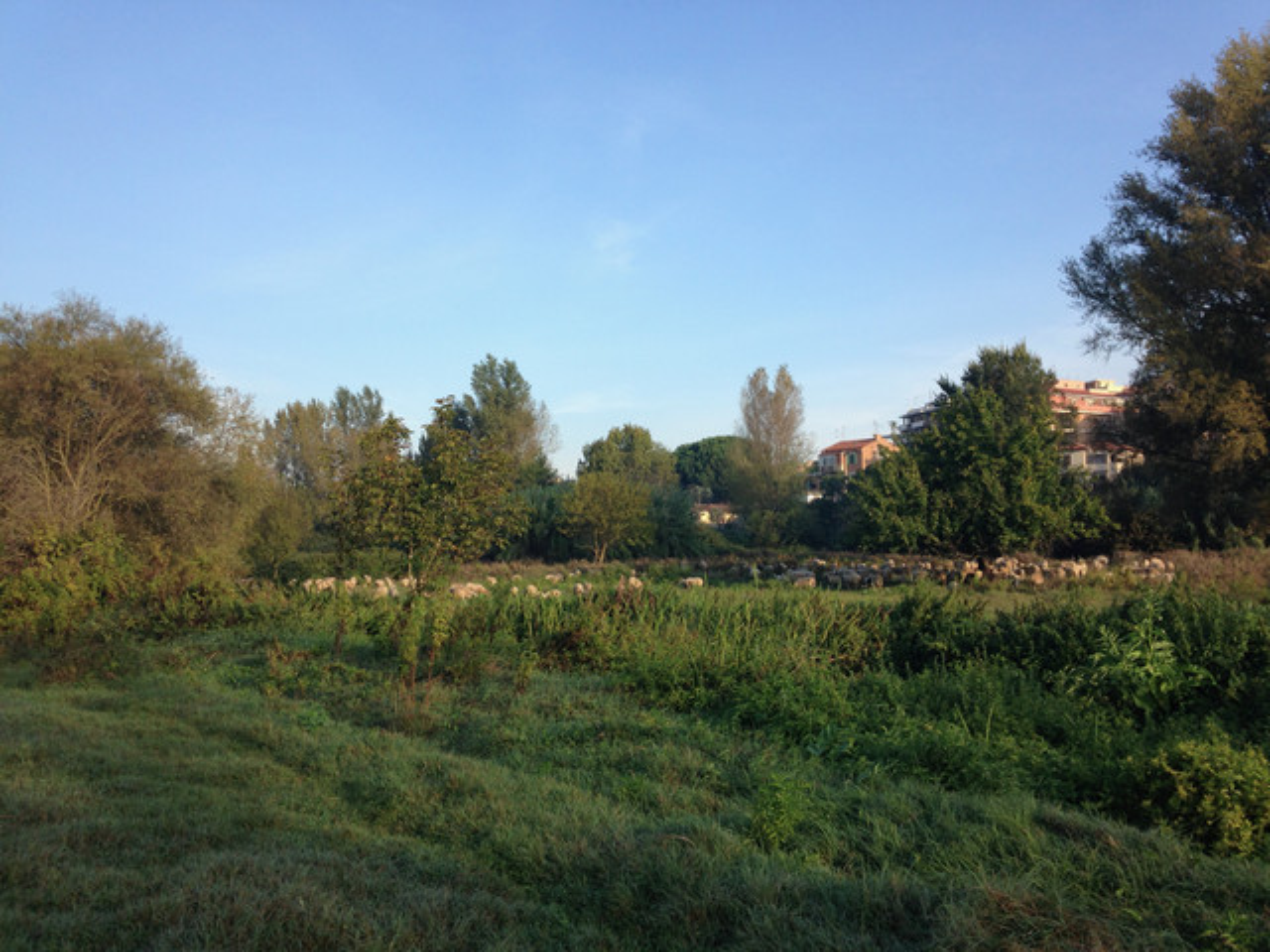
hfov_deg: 55.4
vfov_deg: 42.9
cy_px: 476
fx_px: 1211
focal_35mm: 33
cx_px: 635
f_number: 2.4
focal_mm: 4.12
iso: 50
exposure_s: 1/536
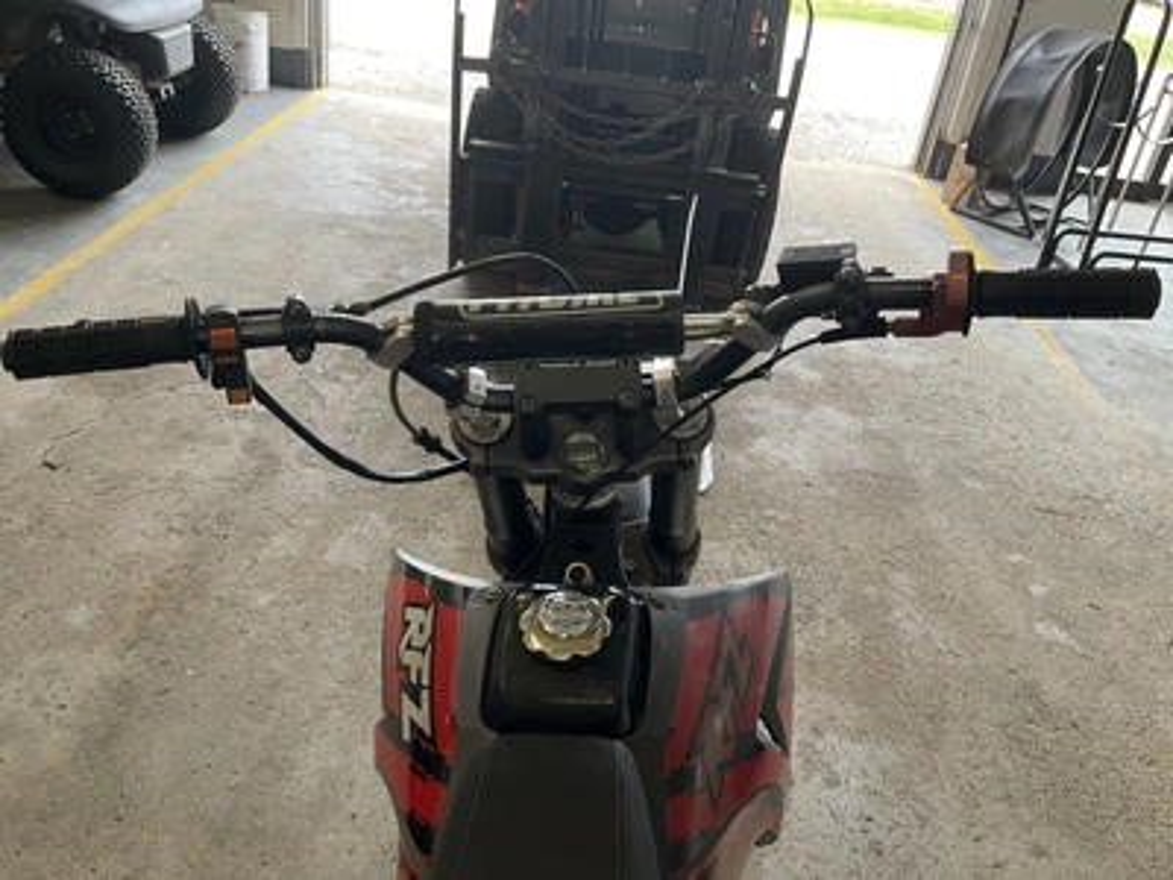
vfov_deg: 48.2
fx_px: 983
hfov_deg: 61.7
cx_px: 586
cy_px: 440
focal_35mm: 29
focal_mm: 3
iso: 50
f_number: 1.8
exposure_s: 1/60
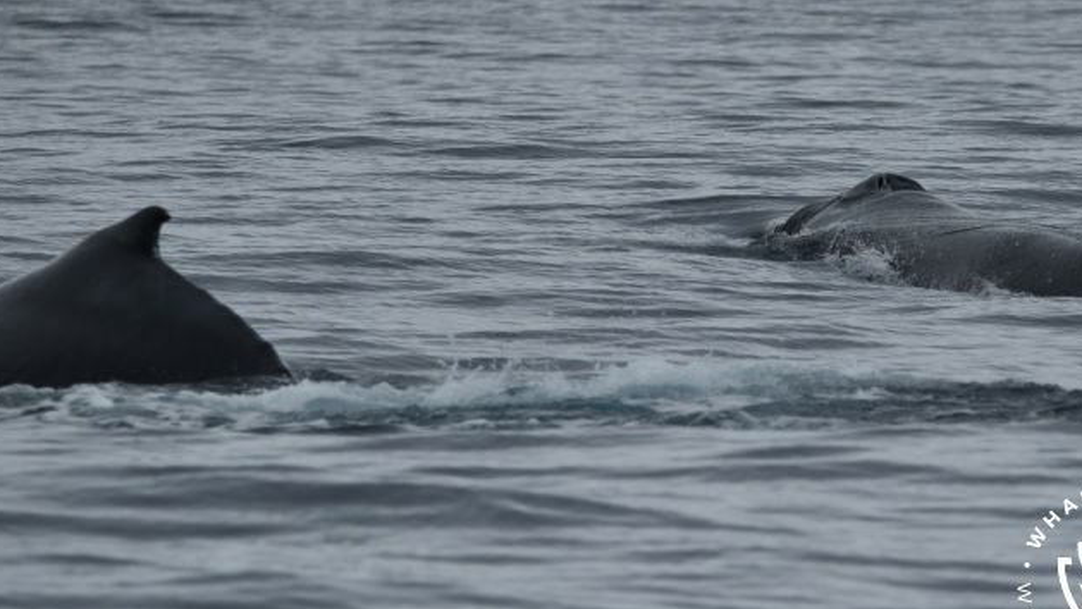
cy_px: 237
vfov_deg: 2.7
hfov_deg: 4.8
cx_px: 540
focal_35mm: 453
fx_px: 12998
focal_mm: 340
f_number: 6
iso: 900
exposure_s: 1/8000
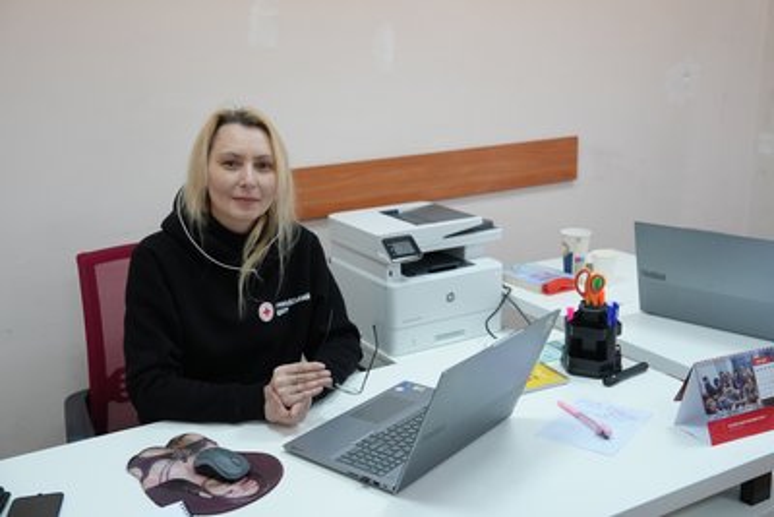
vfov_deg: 34.2
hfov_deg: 49.5
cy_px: 258
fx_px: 839
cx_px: 387
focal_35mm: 39
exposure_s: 1/160
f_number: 4
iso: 1250
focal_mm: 39
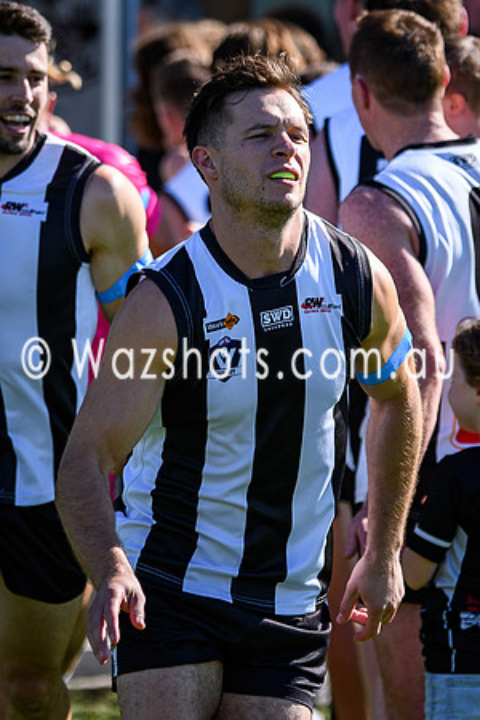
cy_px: 302
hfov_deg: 3.0
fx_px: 9116
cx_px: 288
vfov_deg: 4.5
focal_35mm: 456
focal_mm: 135
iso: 180
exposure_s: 1/2500
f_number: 2.8
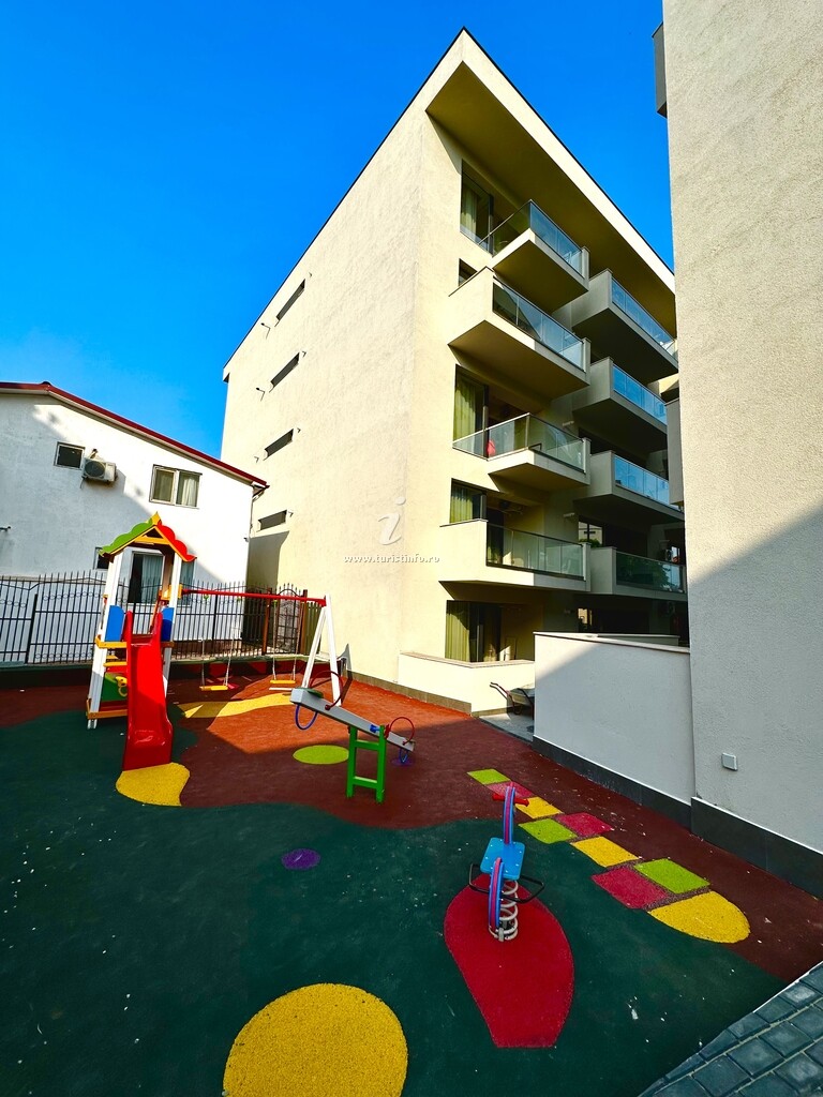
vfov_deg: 102.1
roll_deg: -4.0
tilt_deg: +7.9
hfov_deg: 85.7
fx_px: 444
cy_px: 548
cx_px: 412
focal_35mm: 14
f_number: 2.2
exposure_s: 1/2257
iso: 50
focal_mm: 2.22
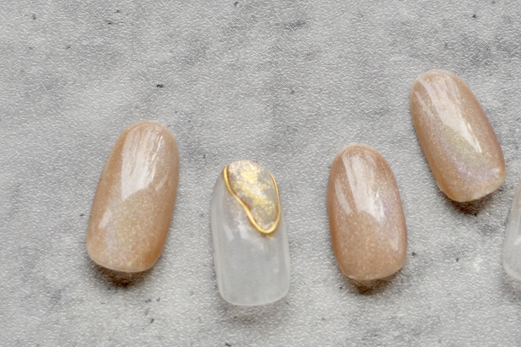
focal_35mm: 115
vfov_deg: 11.9
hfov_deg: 17.8
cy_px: 206
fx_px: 1664
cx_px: 342
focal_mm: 50
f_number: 2.8
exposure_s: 1/2000
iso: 500
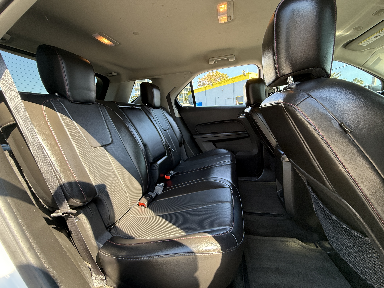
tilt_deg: -10.1
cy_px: 144
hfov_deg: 102.1
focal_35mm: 14
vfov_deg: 85.7
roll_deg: +2.7
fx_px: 155
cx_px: 192
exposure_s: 1/99
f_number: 2.2
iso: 100
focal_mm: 2.22
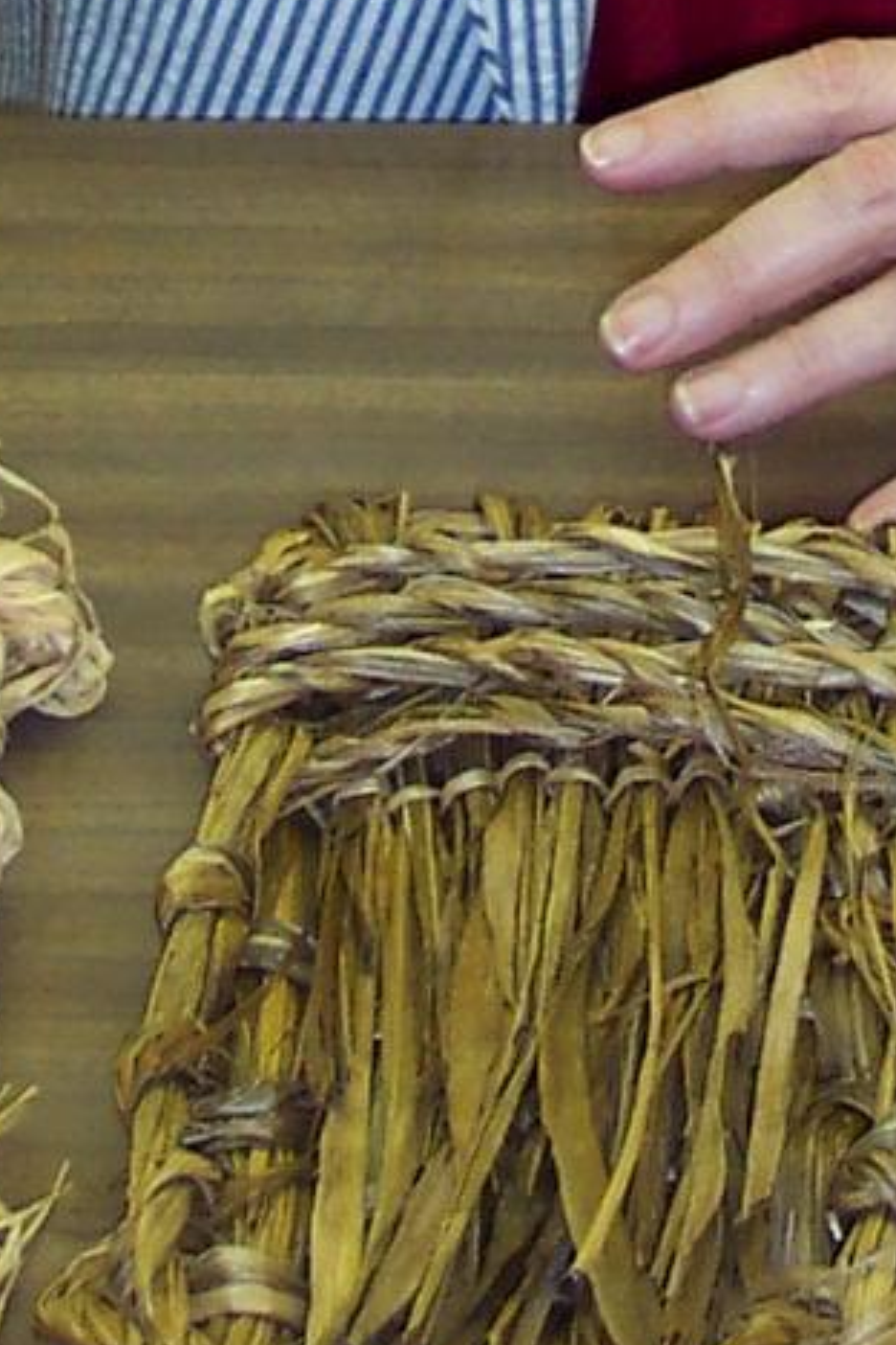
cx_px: 807
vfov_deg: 10.1
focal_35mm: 196
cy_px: -770
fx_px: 7317
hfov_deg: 7.0
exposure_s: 1/45
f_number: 3.4
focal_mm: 10.7
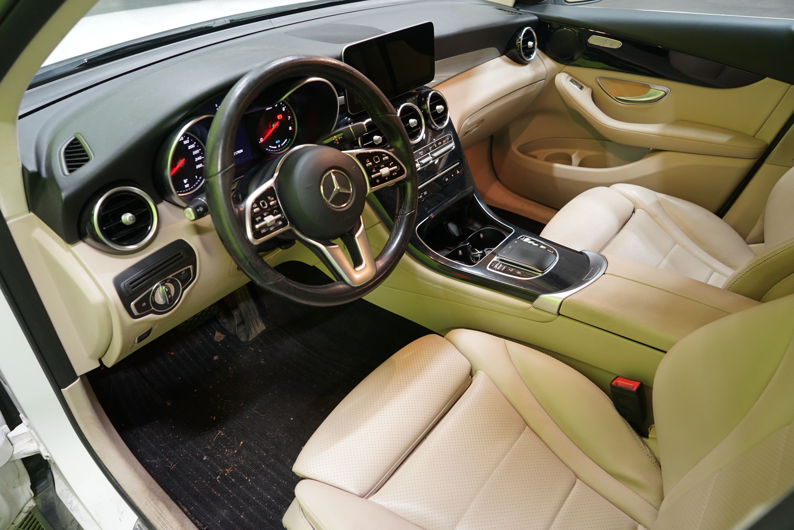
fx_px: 529
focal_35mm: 24
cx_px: 397
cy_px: 265
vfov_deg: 53.1
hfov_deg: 73.7
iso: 640
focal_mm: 24
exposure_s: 1/20
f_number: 4.5
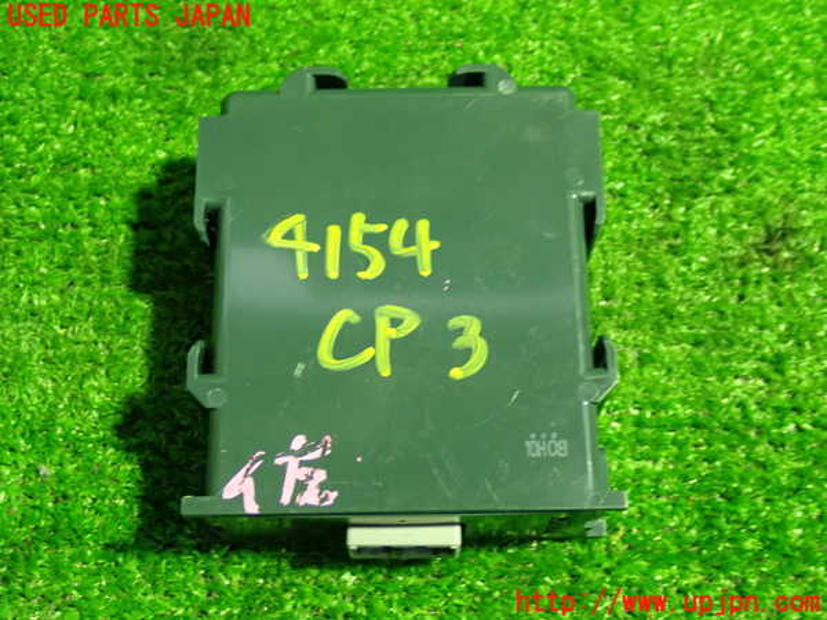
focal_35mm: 54
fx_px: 1290
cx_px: 414
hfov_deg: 35.5
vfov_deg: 27.0
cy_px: 310
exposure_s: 1/20
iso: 800
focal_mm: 9.65
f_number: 3.3
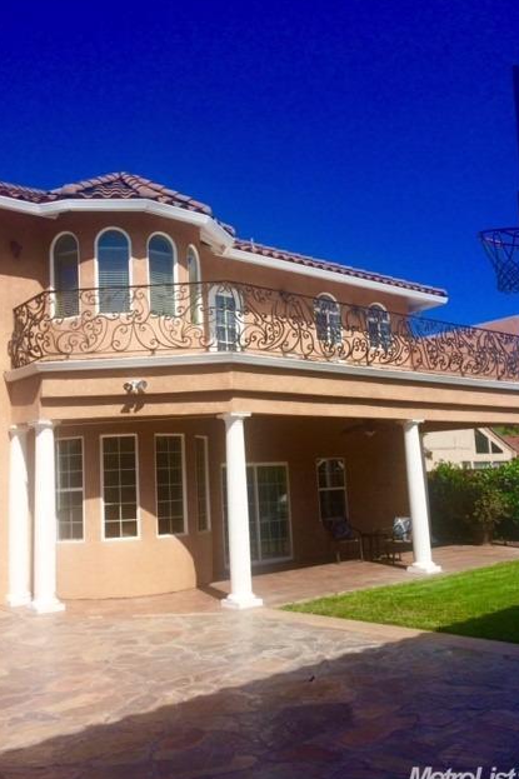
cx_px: 233
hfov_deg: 42.3
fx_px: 671
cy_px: 391
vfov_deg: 60.3
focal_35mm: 31
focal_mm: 4.15
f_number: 2.2
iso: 32
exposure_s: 1/2740
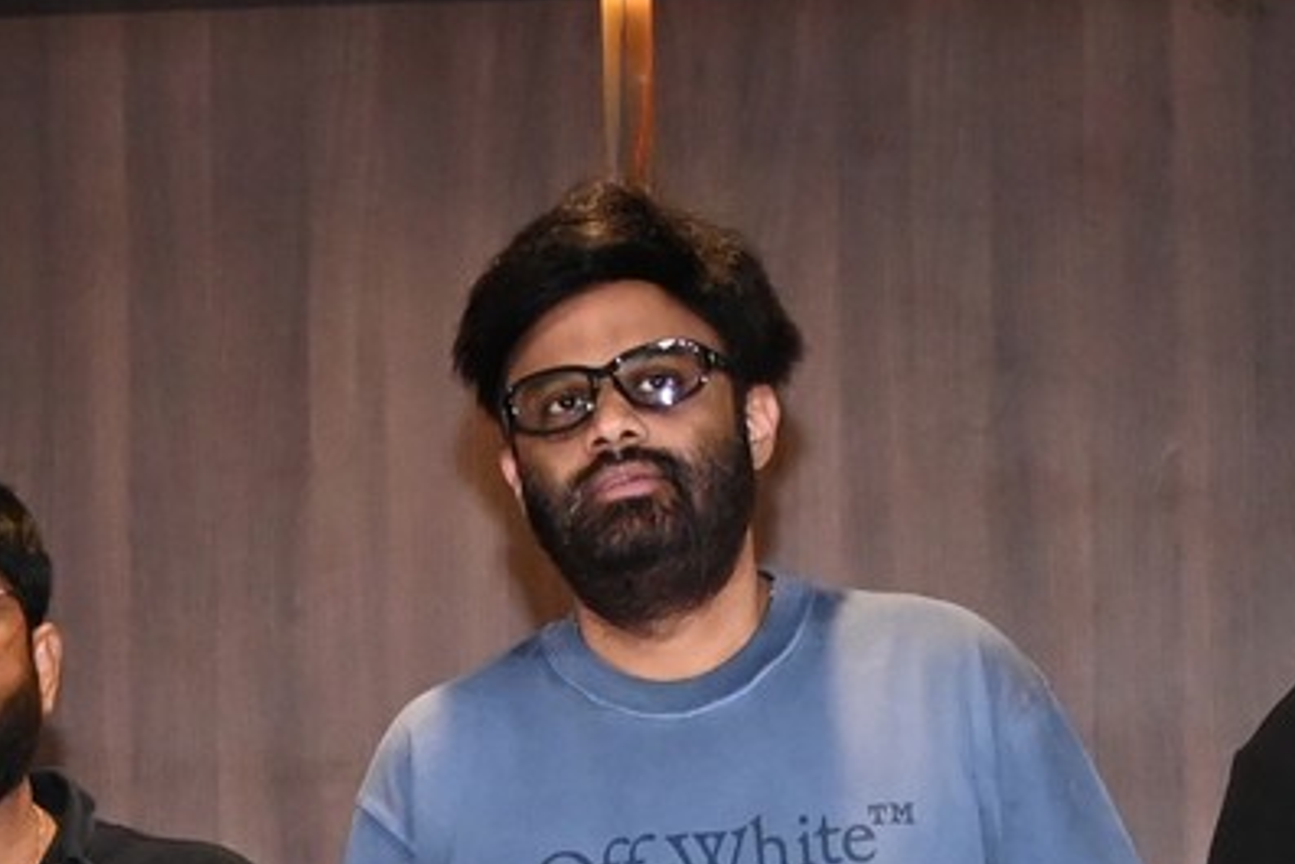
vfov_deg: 9.2
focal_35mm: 145
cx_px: 352
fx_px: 5218
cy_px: 1397
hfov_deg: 14.1
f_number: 6.3
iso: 3200
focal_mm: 24
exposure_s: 1/200
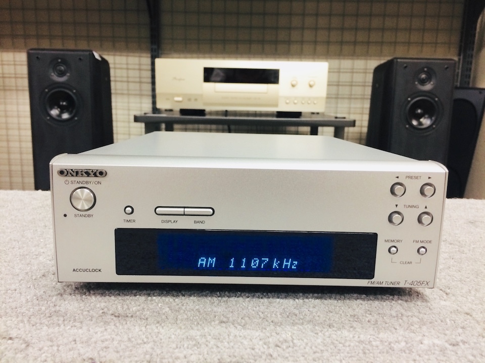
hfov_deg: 61.7
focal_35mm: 29
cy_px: 182
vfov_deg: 48.2
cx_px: 242
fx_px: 406
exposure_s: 1/30
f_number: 2.2
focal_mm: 4.15
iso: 100
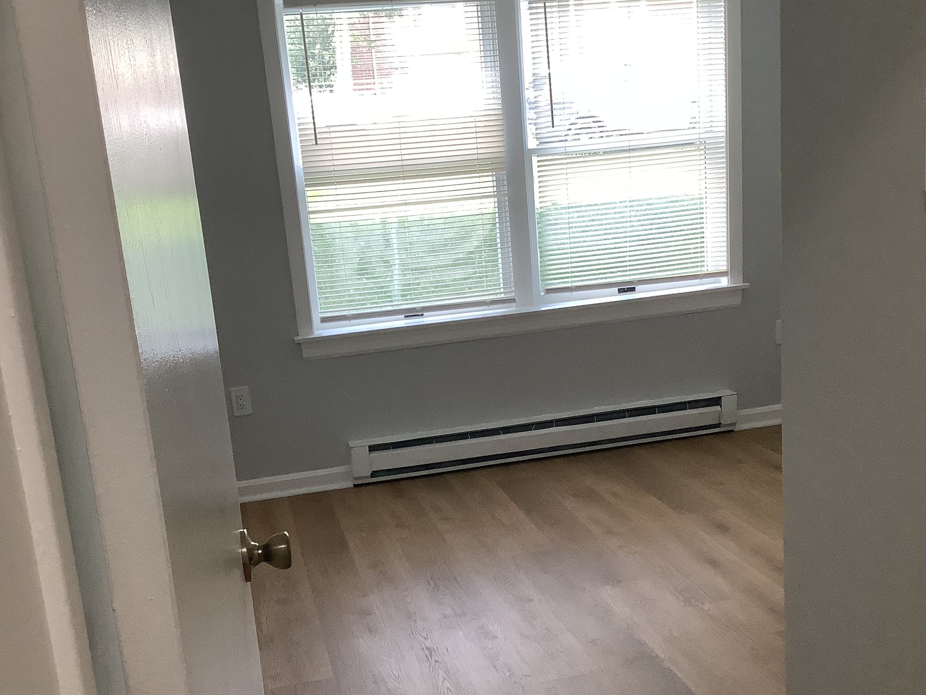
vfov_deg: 36.7
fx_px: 1043
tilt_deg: -14.5
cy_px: 403
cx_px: 453
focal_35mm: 39
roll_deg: +4.1
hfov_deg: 47.9
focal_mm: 3.3
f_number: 2.4
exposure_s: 1/120
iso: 80
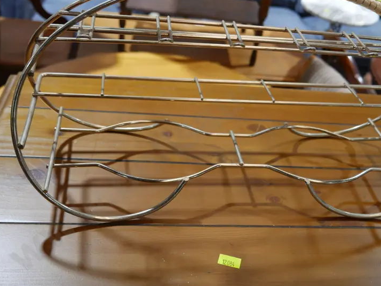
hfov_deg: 43.5
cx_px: 233
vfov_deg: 33.4
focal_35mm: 43
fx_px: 474
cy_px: 101
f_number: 3.6
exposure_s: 1/60
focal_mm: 15
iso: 500
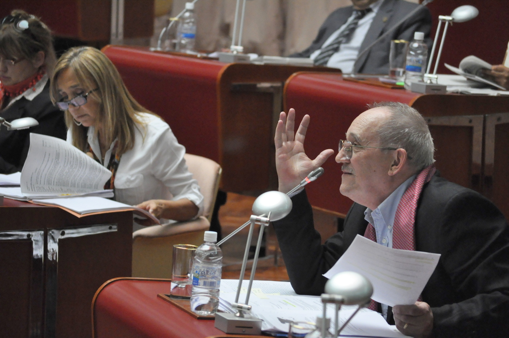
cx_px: 254
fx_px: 2458
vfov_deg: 7.9
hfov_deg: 11.8
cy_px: 169
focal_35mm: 174
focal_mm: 116
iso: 3200
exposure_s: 1/160
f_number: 4.8
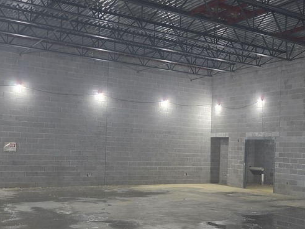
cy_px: 142
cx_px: 207
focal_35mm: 48
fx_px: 423
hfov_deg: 39.1
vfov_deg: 30.1
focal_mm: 5.4
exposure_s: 1/120
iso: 1250
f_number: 1.8
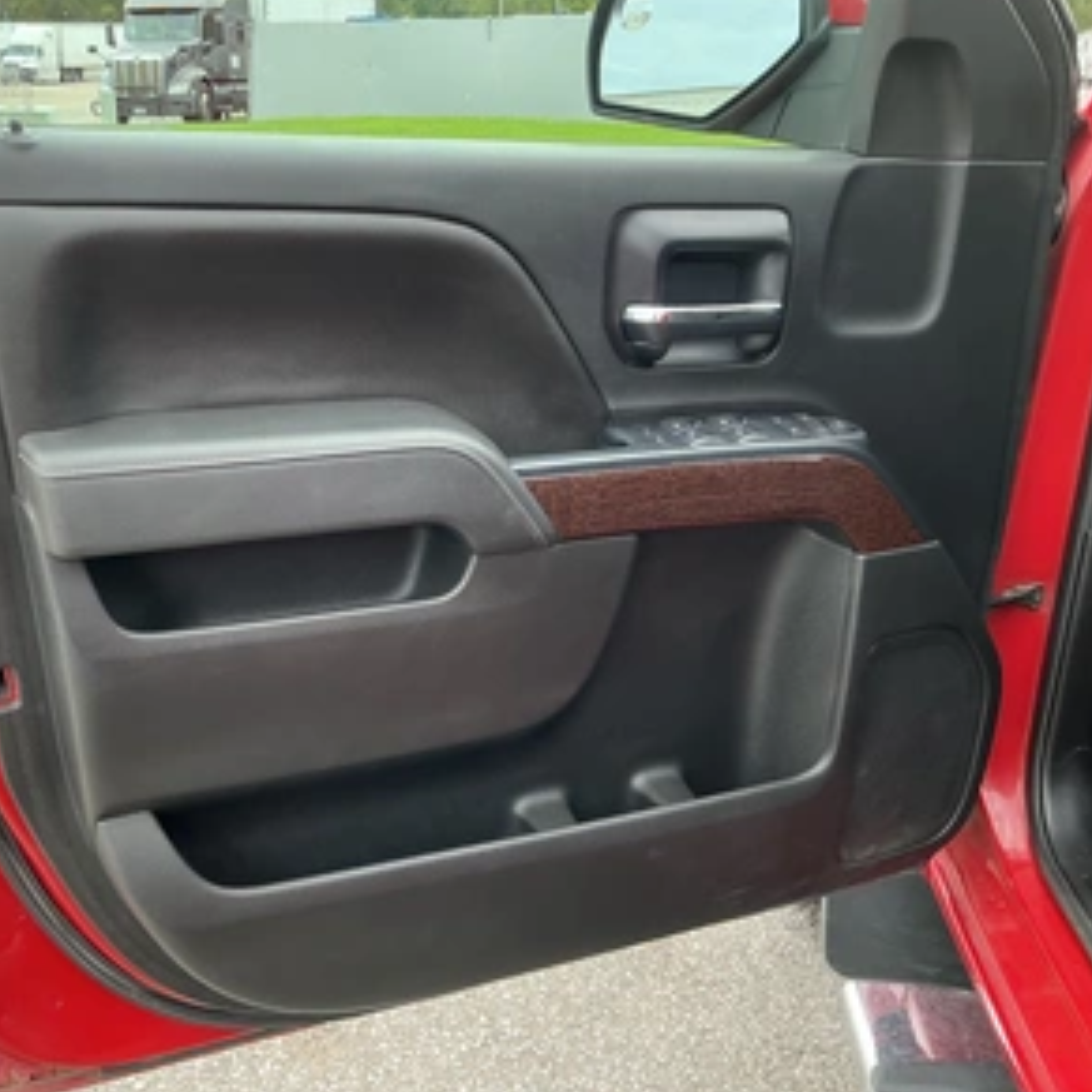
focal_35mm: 34
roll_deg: +0.3
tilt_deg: -18.4
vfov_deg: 48.4
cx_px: 402
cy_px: 537
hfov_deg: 47.9
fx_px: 1213
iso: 25
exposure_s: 1/174
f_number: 1.8
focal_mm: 3
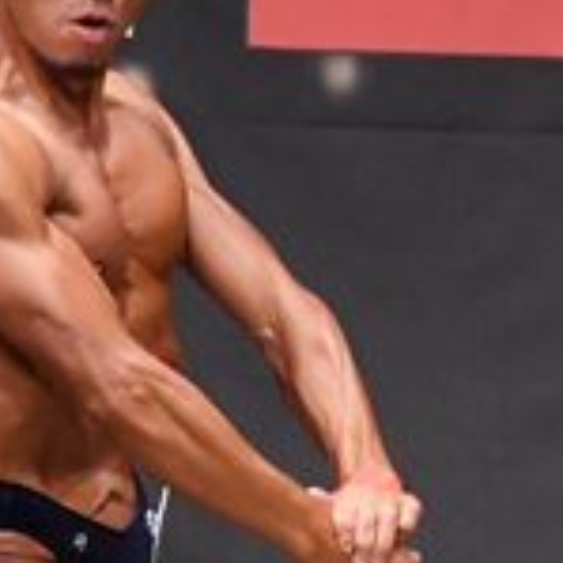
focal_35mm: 961
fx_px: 17683
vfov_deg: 1.8
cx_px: 278
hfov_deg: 1.8
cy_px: 593
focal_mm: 145
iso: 6400
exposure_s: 1/400
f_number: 5.6
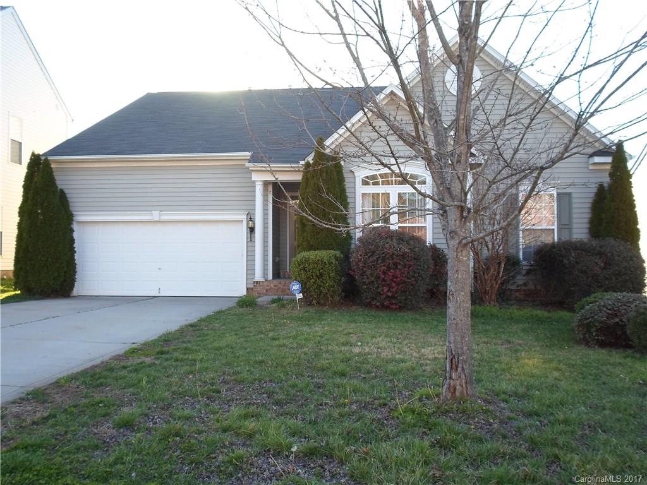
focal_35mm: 30
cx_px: 324
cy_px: 242
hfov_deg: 60.0
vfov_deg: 46.8
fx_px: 561
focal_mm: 5.5
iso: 80
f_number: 2.7
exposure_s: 1/125
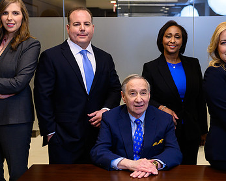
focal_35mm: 69
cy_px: 83
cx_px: 141
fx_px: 462
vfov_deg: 22.2
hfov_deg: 27.4
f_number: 4
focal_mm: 44
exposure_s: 1/200
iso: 500
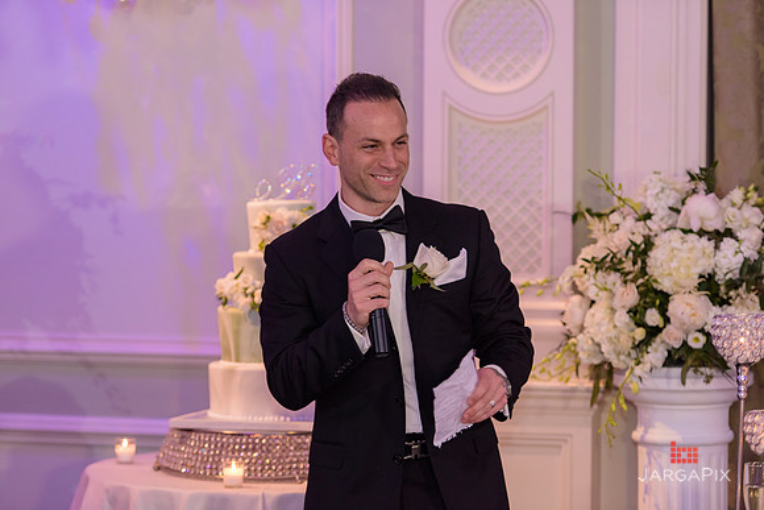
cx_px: 382
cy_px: 255
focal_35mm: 122
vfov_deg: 11.2
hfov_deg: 16.8
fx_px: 2590
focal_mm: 122
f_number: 3.2
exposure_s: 1/125
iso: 1600
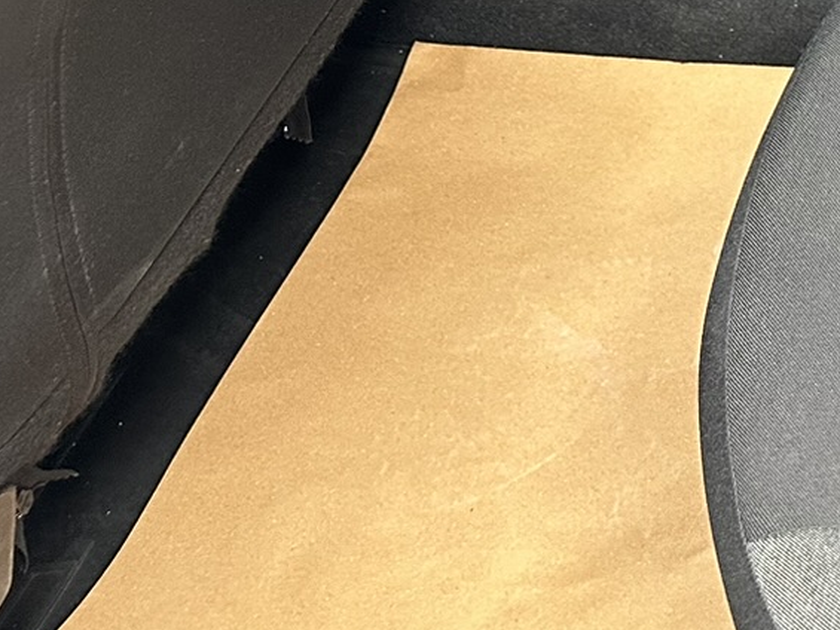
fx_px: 2112
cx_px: 1447
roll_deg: -0.2
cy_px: -398
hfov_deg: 18.4
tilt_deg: -35.5
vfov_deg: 15.3
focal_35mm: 87
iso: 250
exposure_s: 1/80
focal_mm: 6.86
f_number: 1.78
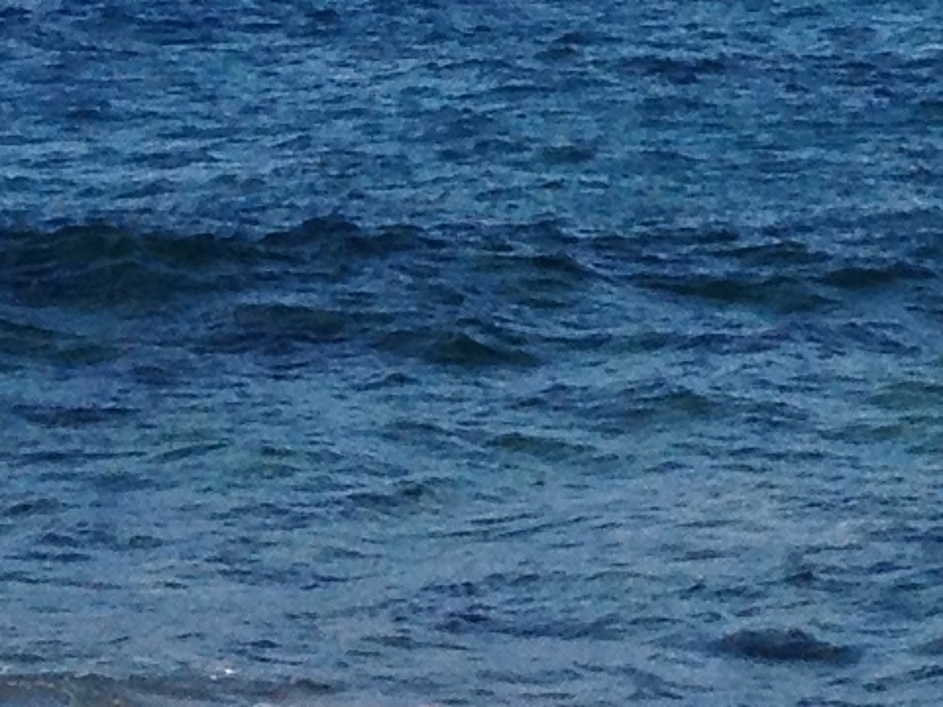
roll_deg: -0.1
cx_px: 2214
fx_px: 6484
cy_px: -589
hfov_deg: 7.8
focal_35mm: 238
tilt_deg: +1.0
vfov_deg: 6.1
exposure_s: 1/1623
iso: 50
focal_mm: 4.28
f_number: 2.4
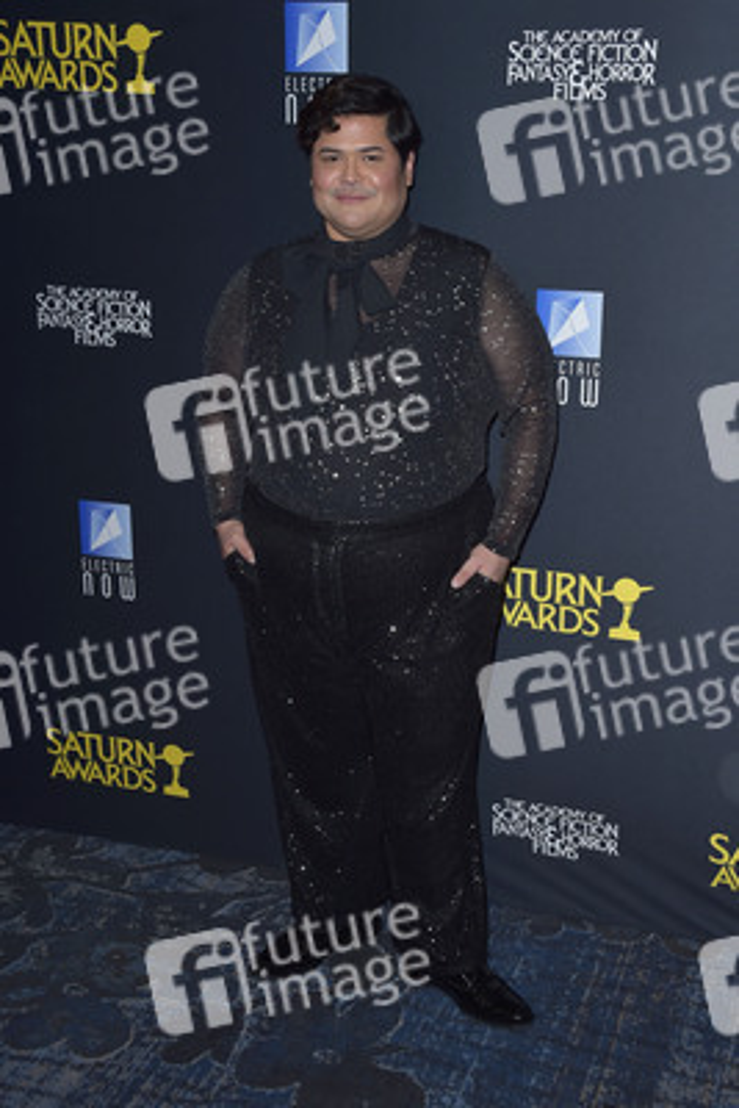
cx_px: 370
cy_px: 554
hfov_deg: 30.5
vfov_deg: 44.5
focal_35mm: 44
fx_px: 1354
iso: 320
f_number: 6.3
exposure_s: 1/250
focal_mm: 44
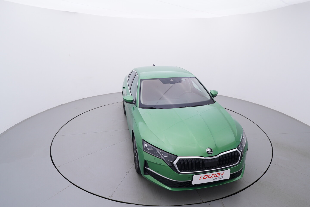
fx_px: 194
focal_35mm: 22
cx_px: 155
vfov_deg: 56.2
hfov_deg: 77.3
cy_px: 104
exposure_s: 1/80
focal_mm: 15
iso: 200
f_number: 5
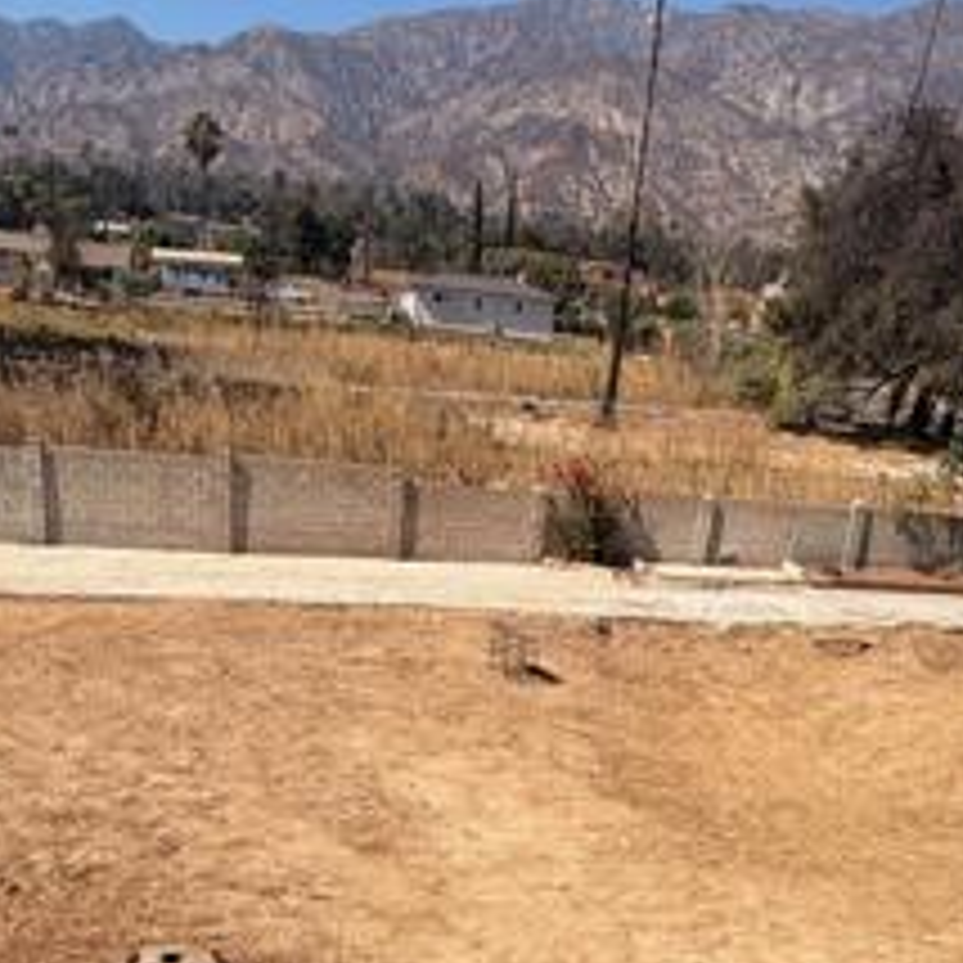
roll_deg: -5.3
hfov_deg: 44.9
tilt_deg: -25.1
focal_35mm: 37
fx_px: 1165
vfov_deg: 41.5
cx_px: 518
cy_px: 860
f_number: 2.2
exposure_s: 1/841
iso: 20
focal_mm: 2.22
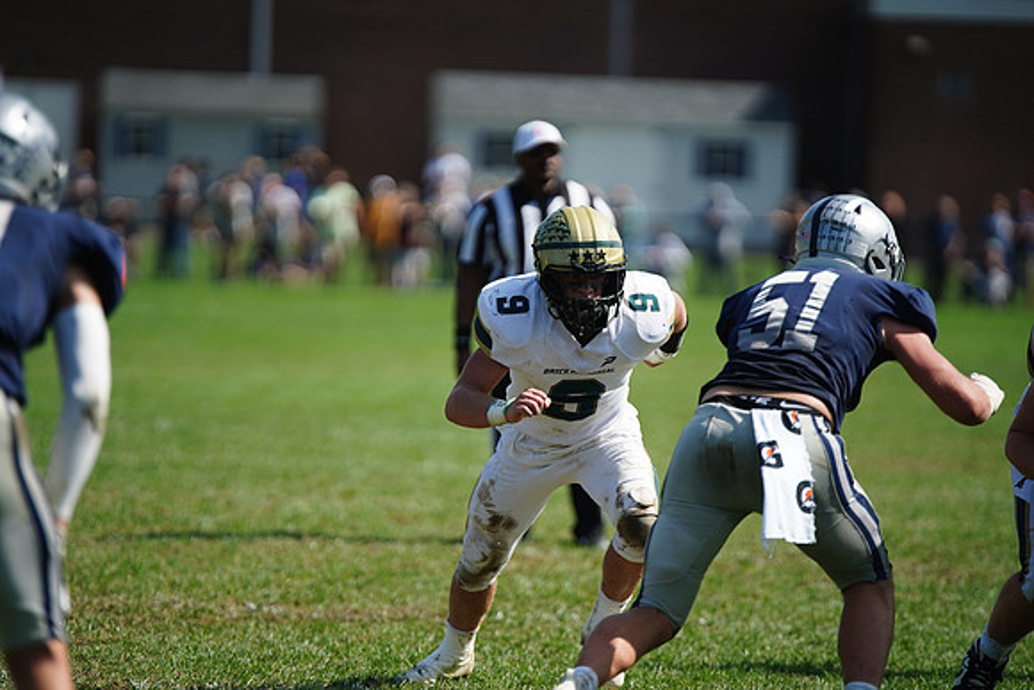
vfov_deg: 4.6
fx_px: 8618
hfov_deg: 6.9
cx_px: 517
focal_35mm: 300
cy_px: 345
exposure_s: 1/5000
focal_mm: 300
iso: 400
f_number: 2.8
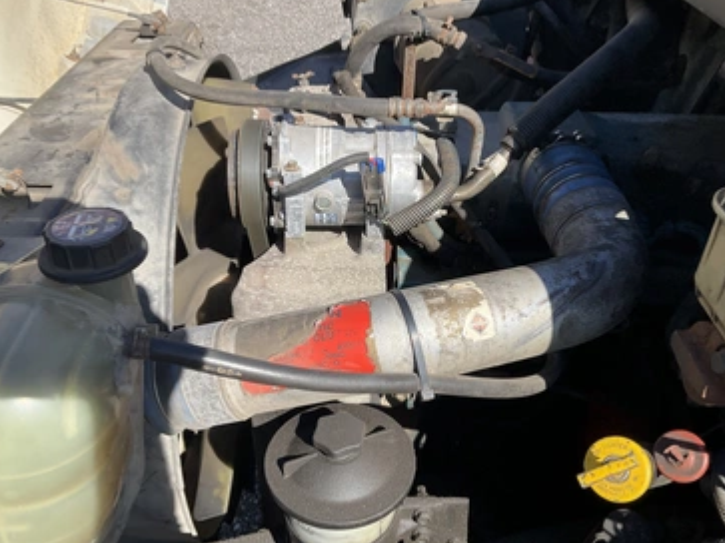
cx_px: 362
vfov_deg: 44.1
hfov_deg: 56.8
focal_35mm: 32
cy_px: 285
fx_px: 670
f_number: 1.8
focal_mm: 3
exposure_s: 1/912
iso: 25
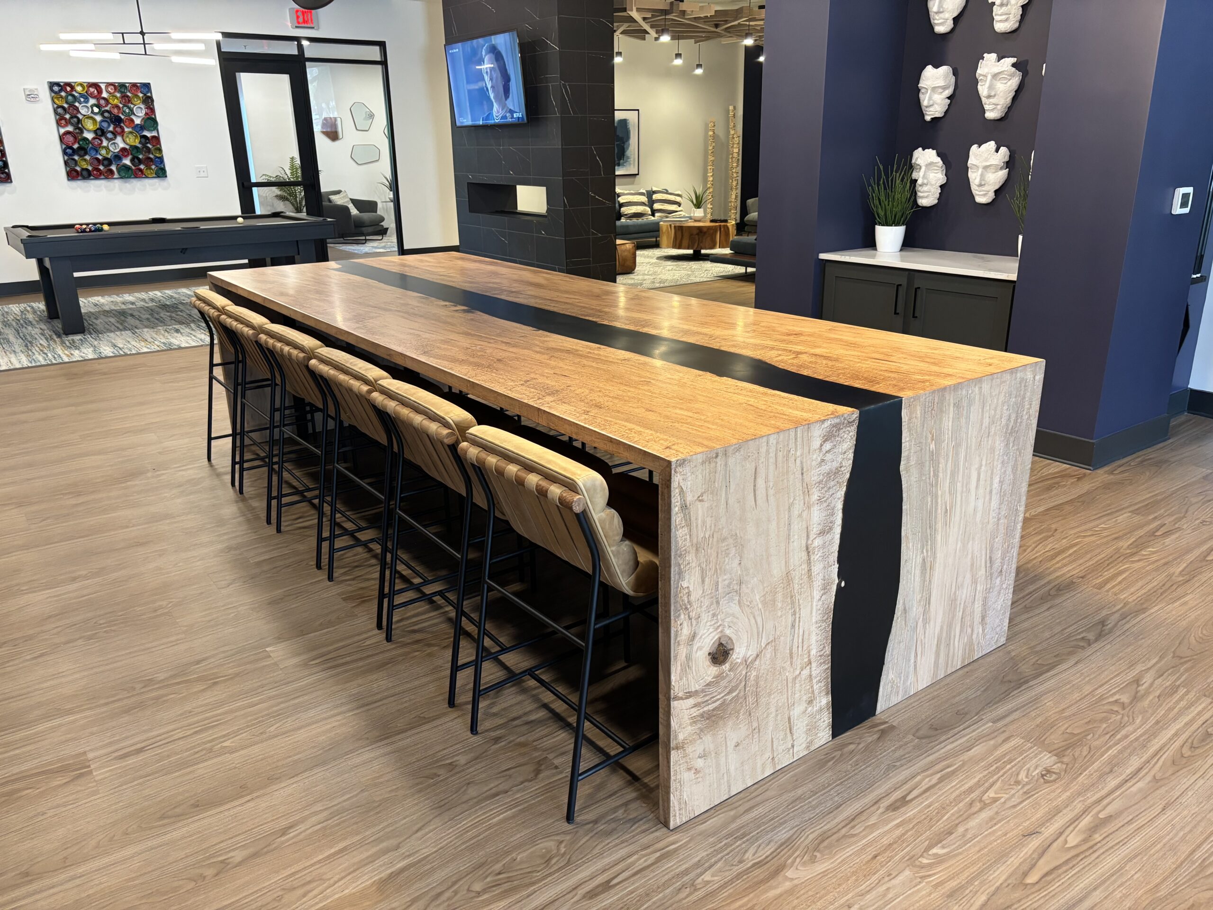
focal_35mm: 26
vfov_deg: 53.1
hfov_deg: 67.3
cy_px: 455
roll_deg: +0.2
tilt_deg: -19.2
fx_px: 911
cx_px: 606
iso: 200
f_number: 1.6
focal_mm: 5.96
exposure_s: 1/60
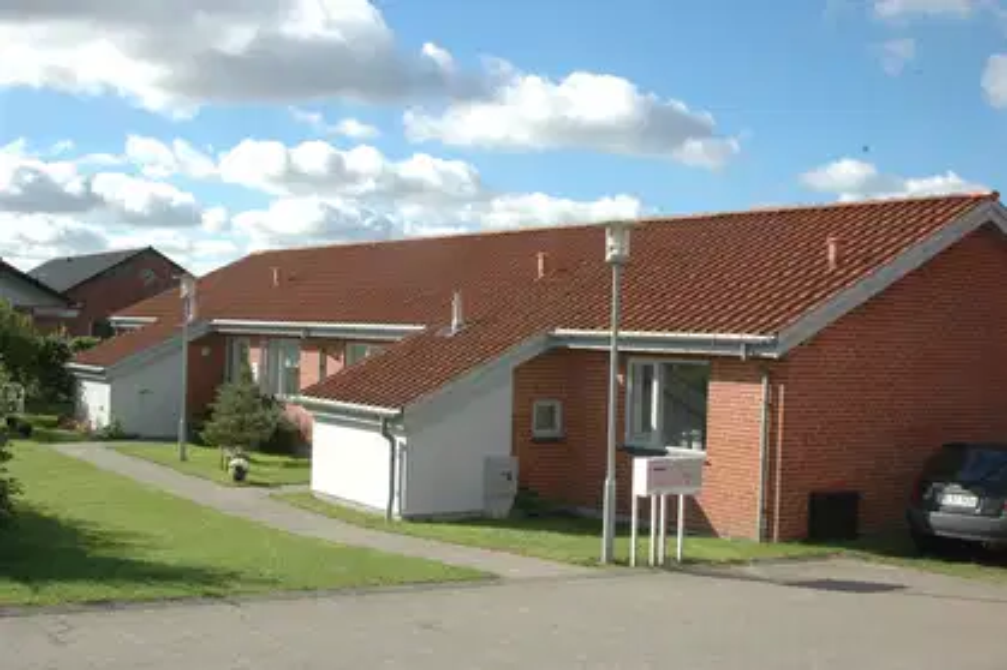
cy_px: 335
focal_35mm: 42
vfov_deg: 31.9
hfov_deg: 46.4
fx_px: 1174
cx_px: 504
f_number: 11
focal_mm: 28
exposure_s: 1/125
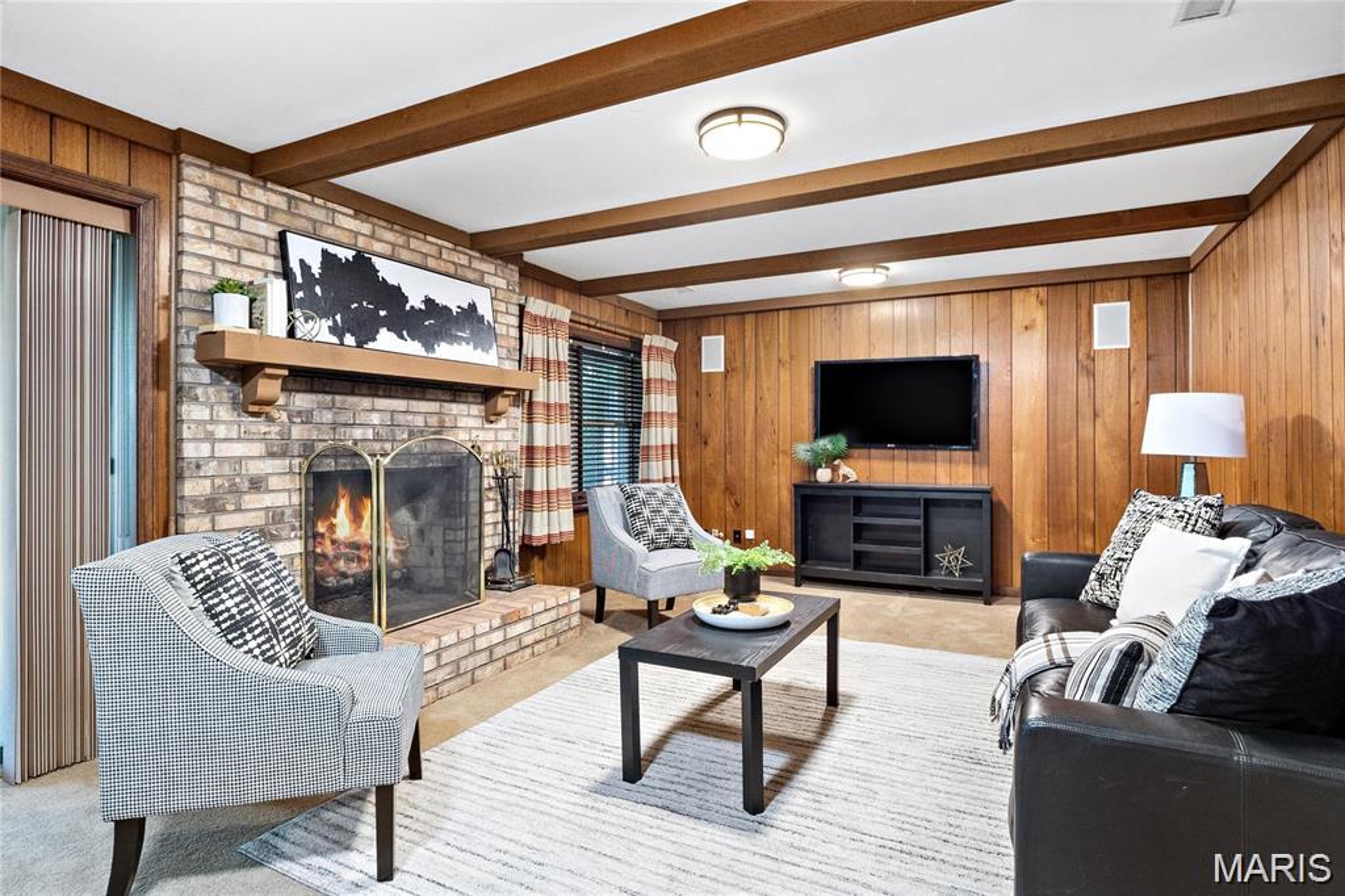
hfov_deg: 90.0
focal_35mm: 18
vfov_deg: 67.3
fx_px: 672
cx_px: 672
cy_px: 448
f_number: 5.6
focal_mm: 9
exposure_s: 1/4
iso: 400
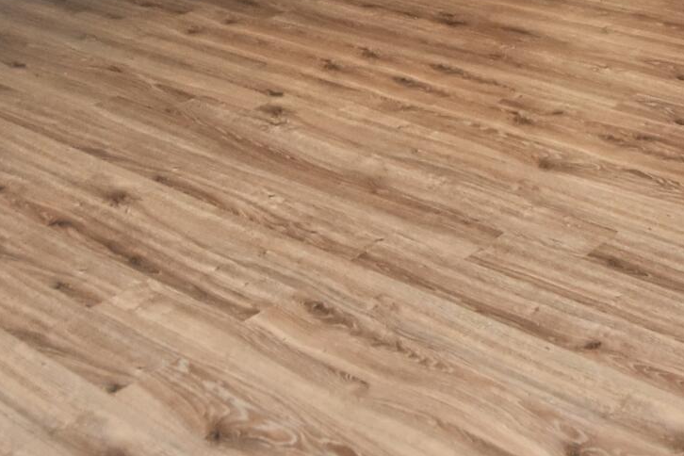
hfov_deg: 31.8
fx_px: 1178
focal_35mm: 62
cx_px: 505
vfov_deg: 17.7
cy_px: -364
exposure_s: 1/125
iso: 900
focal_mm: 10
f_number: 4
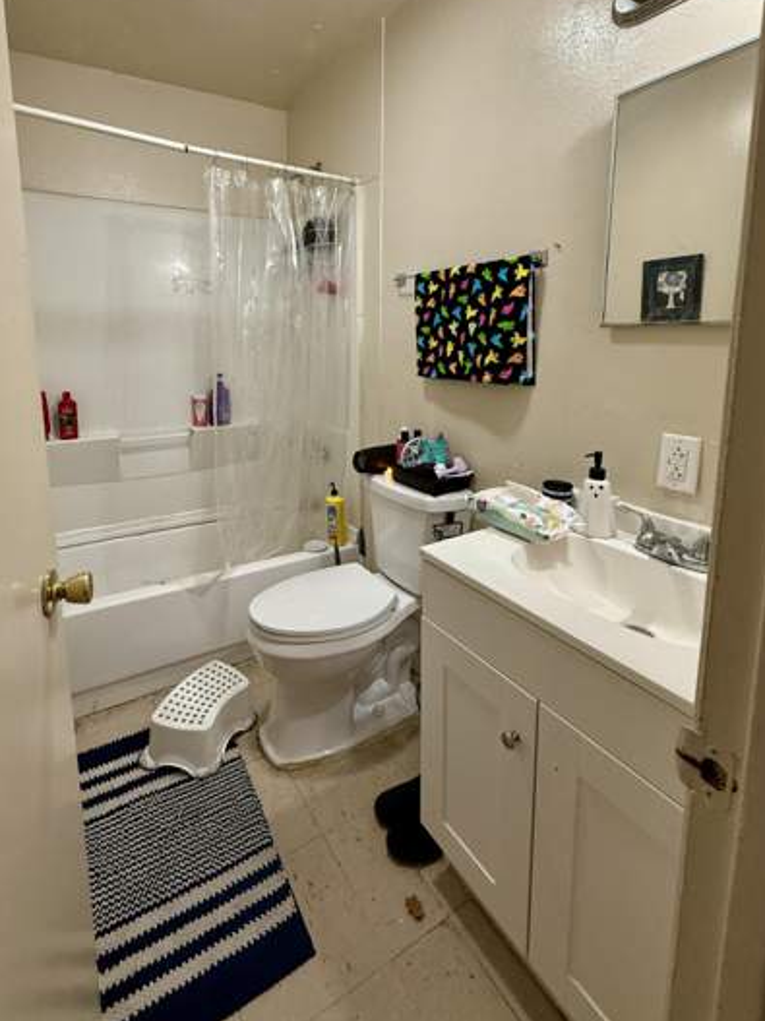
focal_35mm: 17
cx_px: 325
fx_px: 501
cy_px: 405
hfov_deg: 74.3
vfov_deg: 89.8
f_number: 2.2
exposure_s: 1/60
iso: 320
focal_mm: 2.22
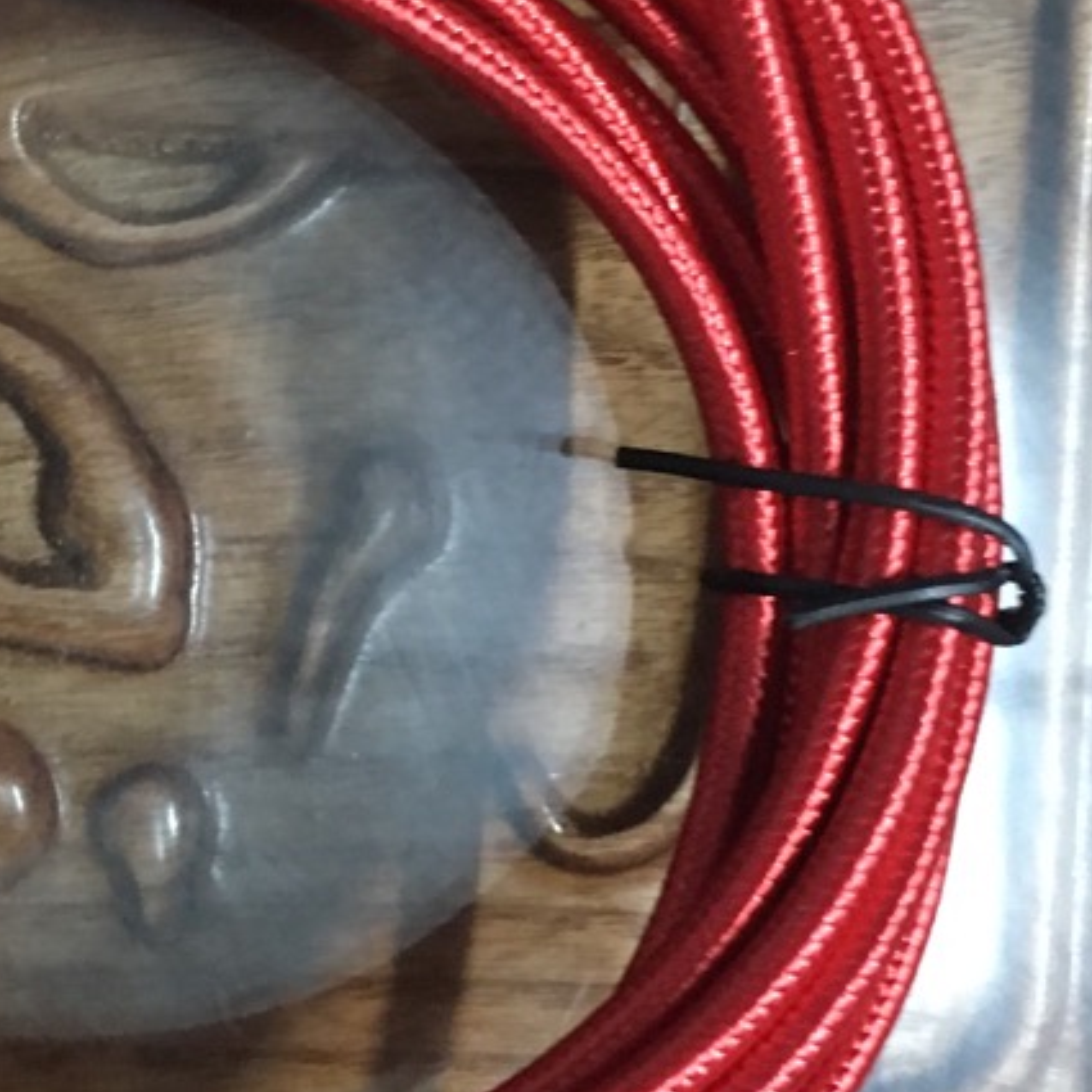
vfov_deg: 21.3
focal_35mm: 81
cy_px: 362
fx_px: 2891
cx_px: 144
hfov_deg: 21.0
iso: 400
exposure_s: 1/17
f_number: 2.2
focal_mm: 4.15
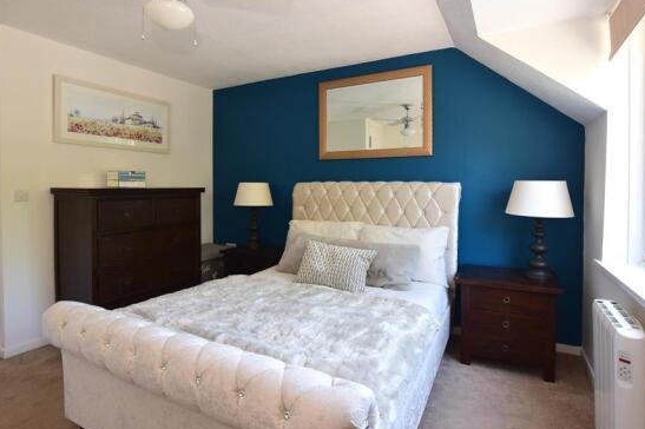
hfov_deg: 90.0
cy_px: 194
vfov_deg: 67.2
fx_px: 322
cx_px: 312
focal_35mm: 18
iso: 400
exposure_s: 1/50
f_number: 5.6
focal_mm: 10
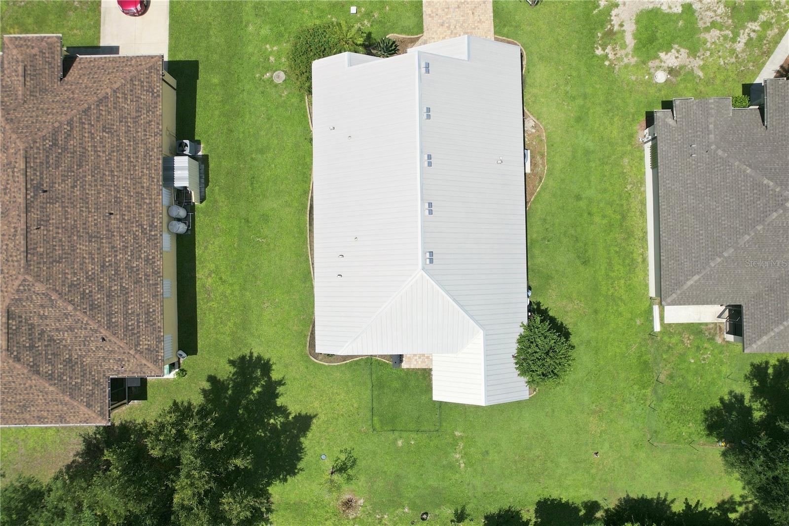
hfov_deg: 78.6
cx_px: 394
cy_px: 263
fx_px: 482
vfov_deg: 57.2
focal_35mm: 22
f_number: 2.8
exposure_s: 1/1250
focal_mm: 8.4
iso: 100
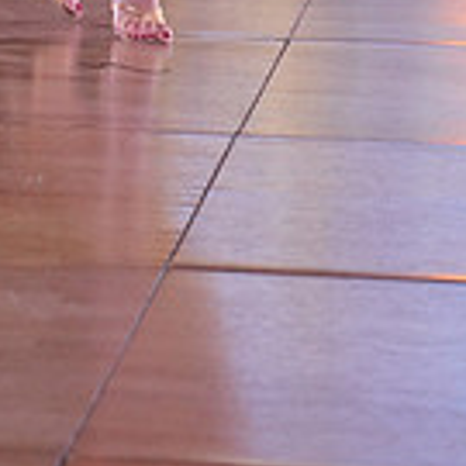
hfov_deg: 6.5
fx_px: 4067
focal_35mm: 267
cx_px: -64
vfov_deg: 6.4
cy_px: -431
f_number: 4
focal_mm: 73
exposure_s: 1/400
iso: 1600
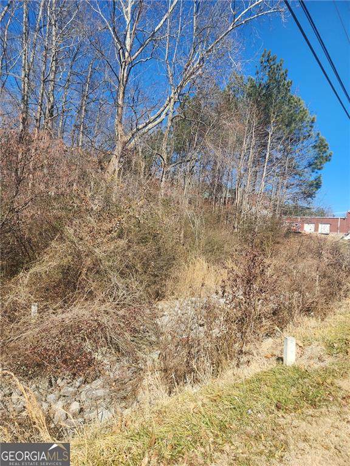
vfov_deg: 73.9
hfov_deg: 58.9
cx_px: 175
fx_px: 310
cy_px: 233
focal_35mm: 23
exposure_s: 1/628
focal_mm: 6.4
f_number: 1.8
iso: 12
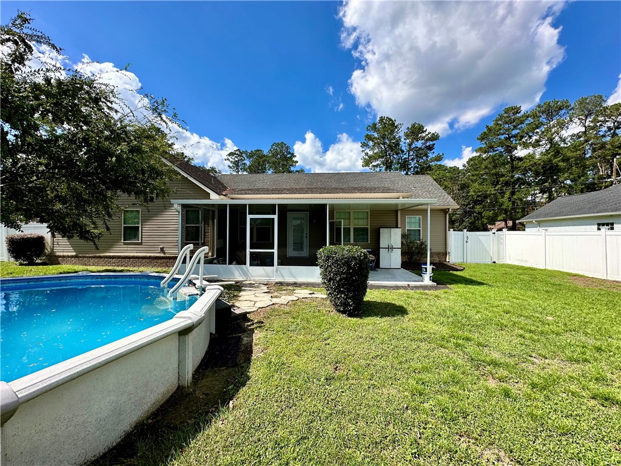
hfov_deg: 102.1
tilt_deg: +2.3
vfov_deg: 85.7
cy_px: 233
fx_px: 251
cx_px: 310
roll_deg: -0.3
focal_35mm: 14
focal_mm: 2.22
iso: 50
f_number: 2.2
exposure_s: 1/1435
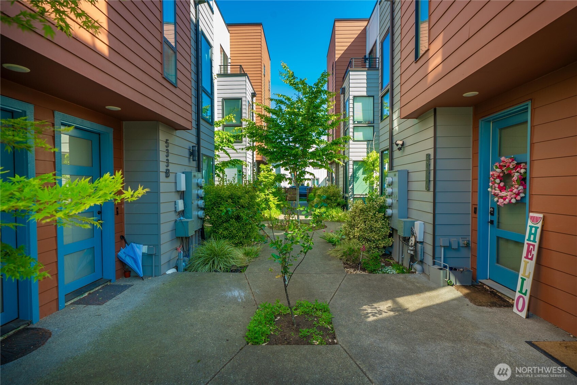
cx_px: 288
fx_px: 273
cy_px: 192
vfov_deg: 70.5
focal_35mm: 17
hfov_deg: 93.2
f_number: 7.1
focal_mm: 17
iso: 80
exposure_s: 1/30
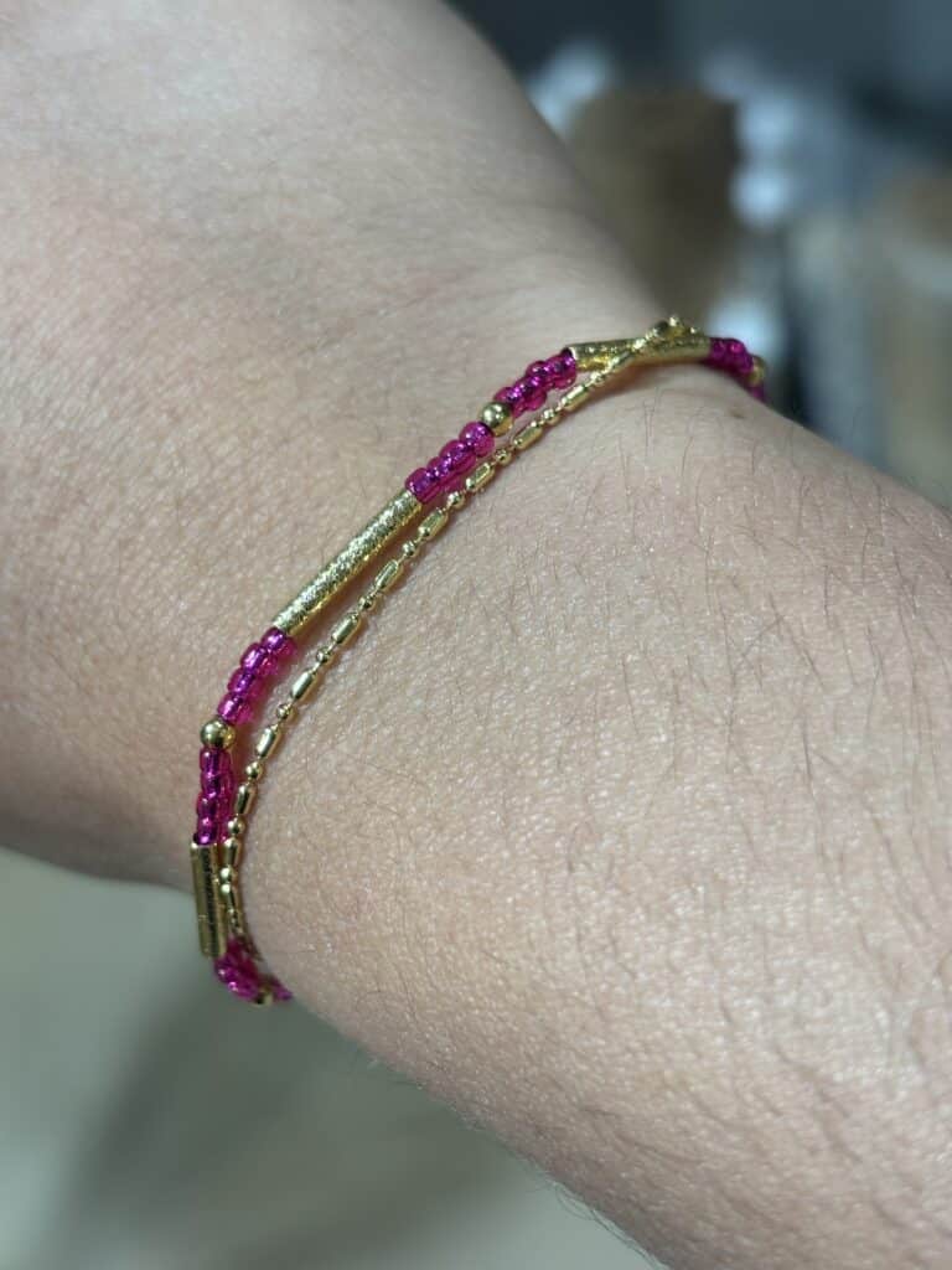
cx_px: 476
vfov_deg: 36.8
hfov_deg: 28.0
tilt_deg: -50.1
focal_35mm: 52
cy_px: 635
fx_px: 1907
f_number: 1.6
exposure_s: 1/100
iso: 40
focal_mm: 5.96
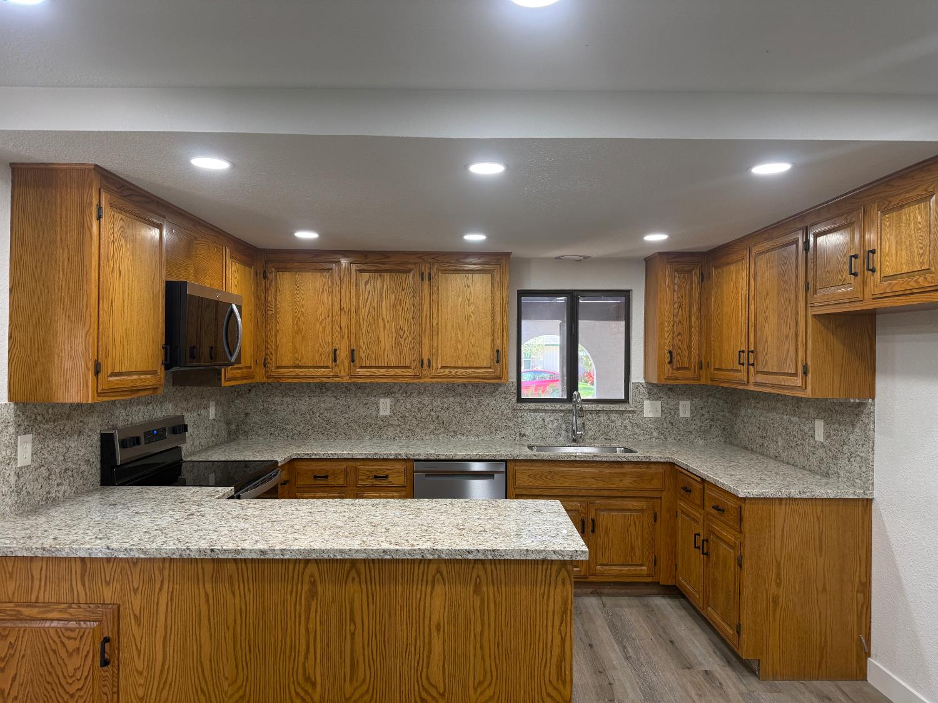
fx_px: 650
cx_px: 469
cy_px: 352
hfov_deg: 71.6
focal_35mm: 24
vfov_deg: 56.8
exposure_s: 1/120
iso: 160
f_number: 1.78
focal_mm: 6.76
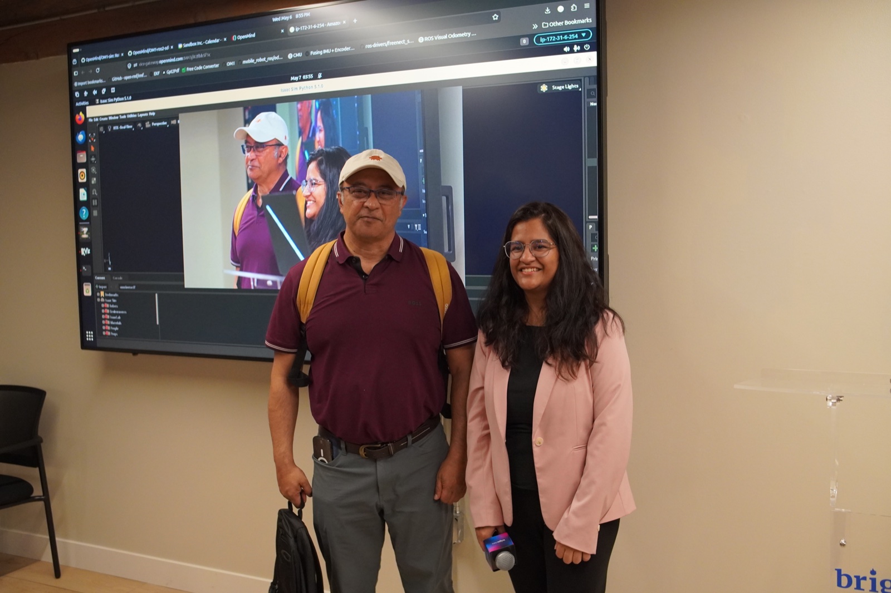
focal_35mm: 34
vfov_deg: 38.3
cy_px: 296
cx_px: 446
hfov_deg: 55.1
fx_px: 854
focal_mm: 23
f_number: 4
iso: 2500
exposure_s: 1/160
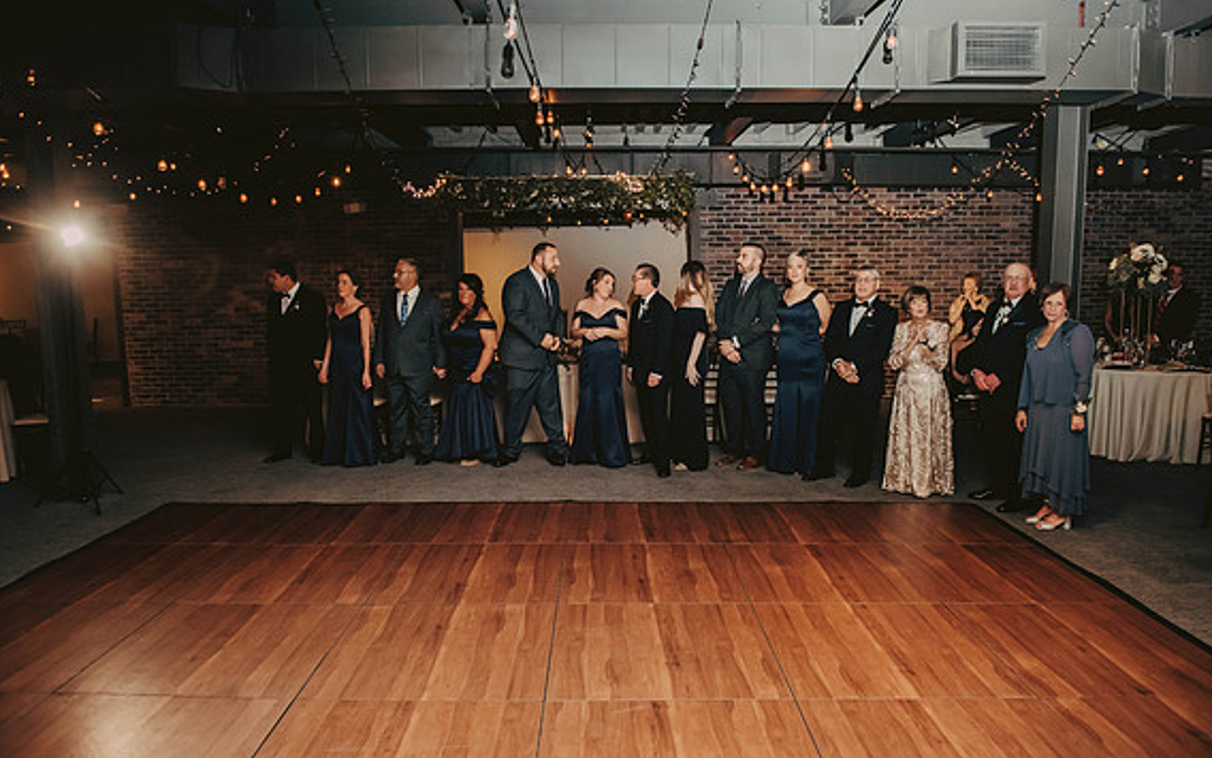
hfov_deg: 72.5
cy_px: 392
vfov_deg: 49.3
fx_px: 826
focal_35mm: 25
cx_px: 600
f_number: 3.2
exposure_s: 1/200
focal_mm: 24
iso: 2000
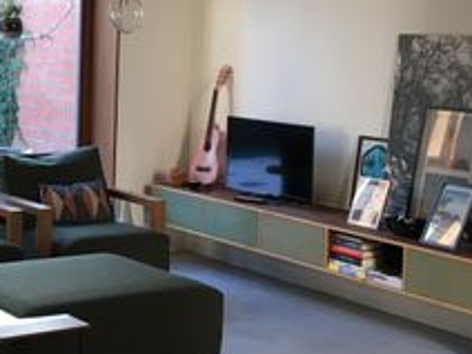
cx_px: 100
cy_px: 176
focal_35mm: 82
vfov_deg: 18.0
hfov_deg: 23.5
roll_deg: -1.5
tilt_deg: -7.2
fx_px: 1118
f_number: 2.2
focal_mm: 4.15
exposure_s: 1/33
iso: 80
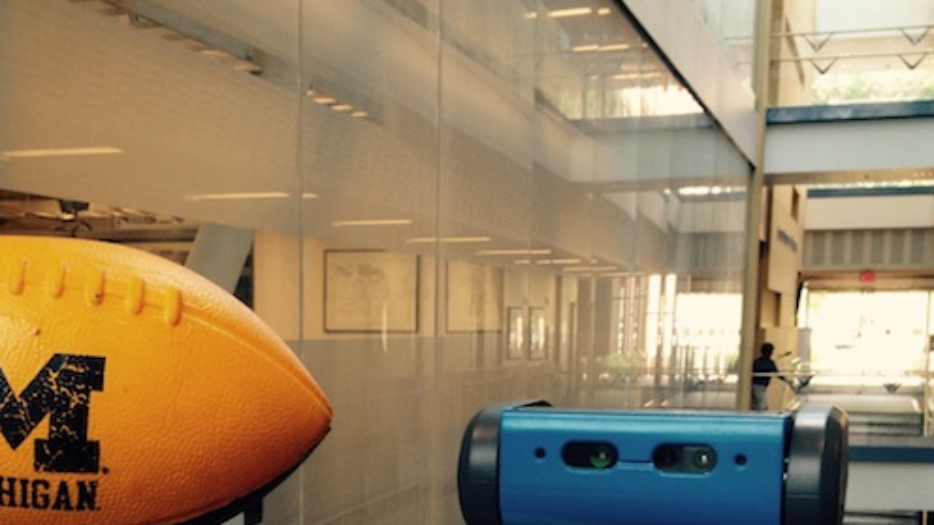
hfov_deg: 34.7
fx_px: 1486
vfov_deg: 19.4
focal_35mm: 60
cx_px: 358
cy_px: 533
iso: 50
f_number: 2.4
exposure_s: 1/60
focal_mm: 4.28
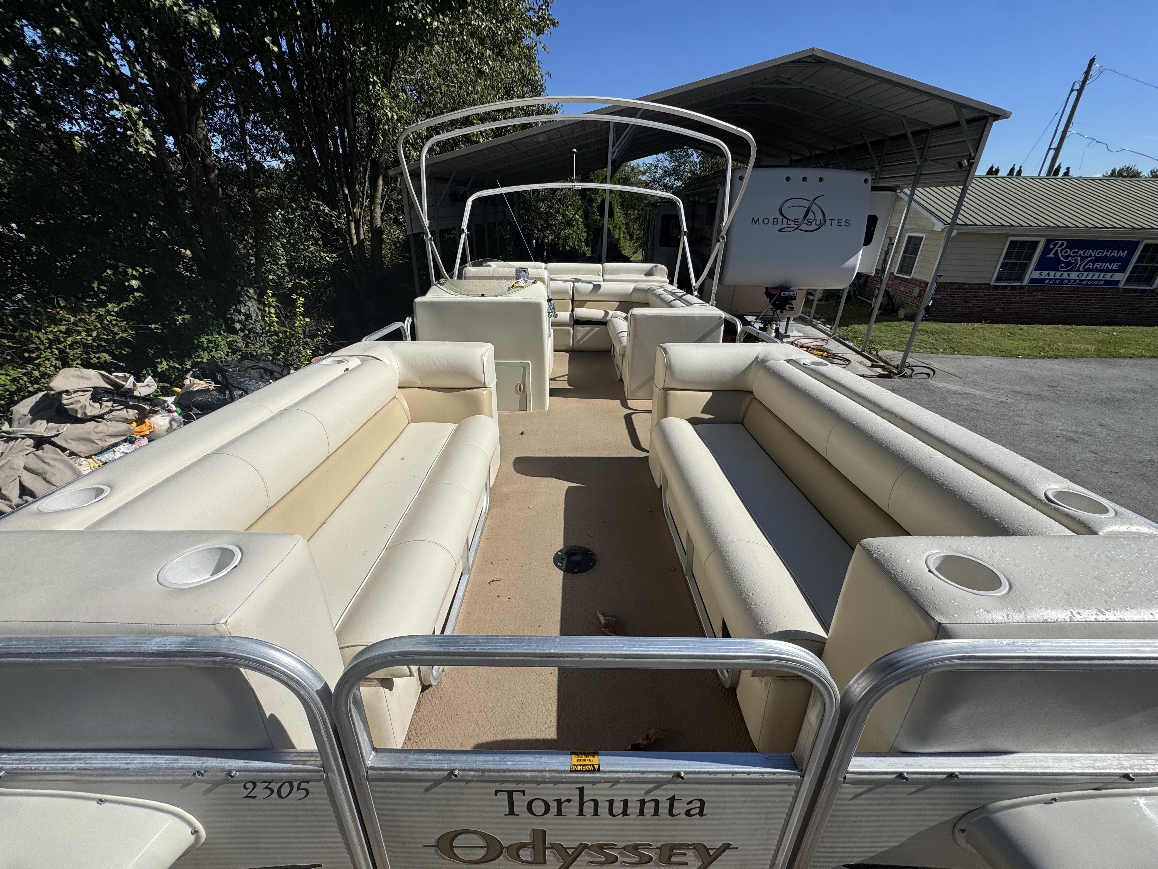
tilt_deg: -24.9
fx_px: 468
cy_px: 434
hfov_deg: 102.1
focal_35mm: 14
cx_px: 579
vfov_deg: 85.7
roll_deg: +2.2
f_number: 2.2
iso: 40
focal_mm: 2.22
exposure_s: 1/3906
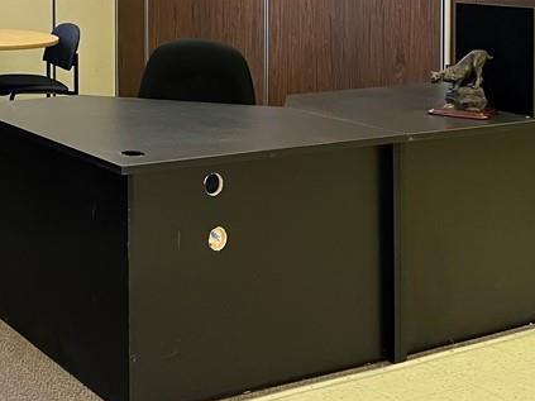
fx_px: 973
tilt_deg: -2.2
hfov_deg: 27.9
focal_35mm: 63
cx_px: -62
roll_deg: +0.5
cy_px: -53
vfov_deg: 21.9
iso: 200
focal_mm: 5.1
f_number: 1.6
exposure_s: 1/60
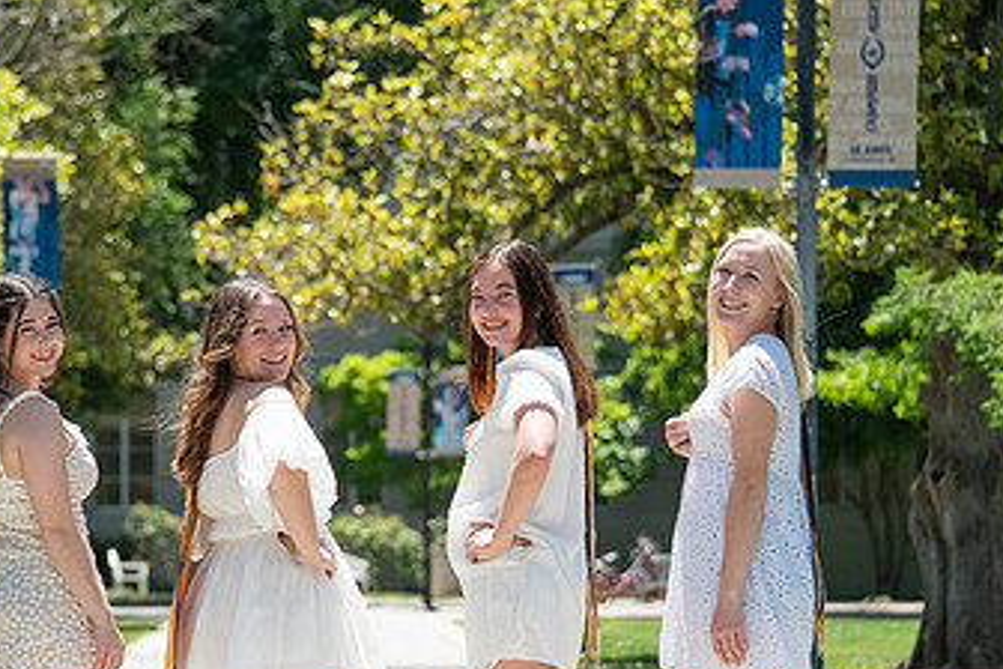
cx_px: 391
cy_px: 473
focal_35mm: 233
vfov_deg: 5.9
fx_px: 6491
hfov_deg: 8.8
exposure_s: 1/2000
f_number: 5.6
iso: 500
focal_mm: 135
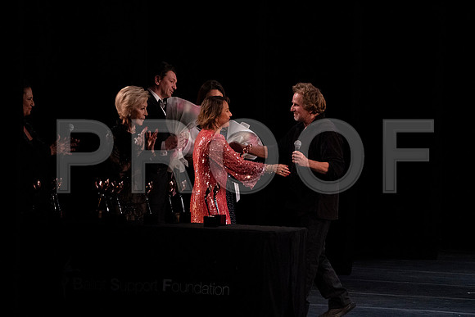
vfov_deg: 3.5
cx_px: 238
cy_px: 158
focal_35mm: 394
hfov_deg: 5.2
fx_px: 5200
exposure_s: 1/500
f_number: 9
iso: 12800
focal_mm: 394
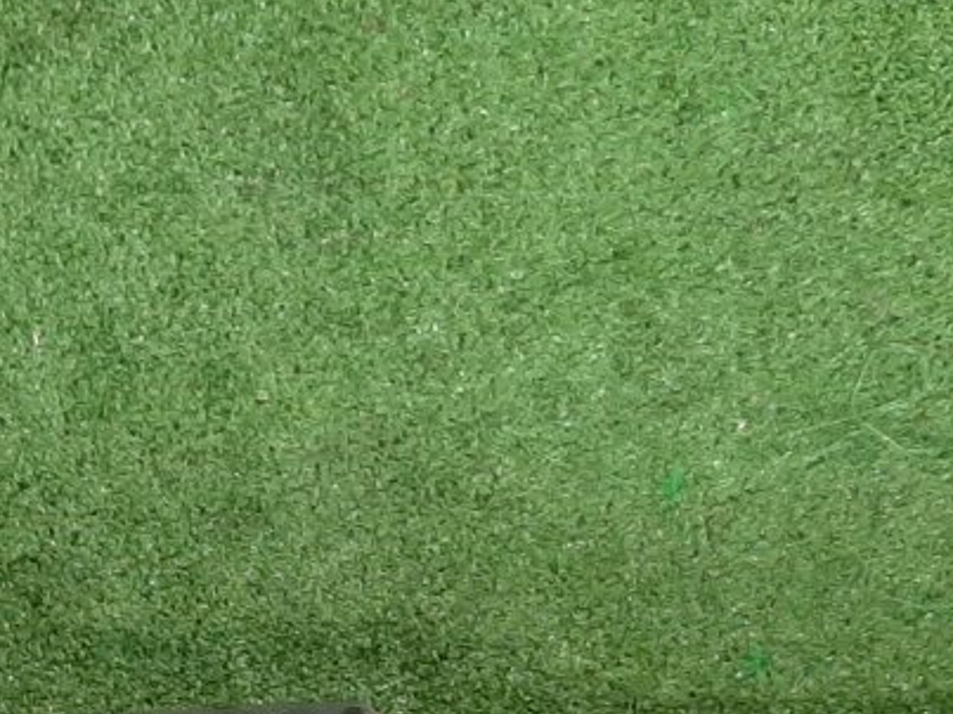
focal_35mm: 93
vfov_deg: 15.4
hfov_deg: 20.8
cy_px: 837
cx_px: 170
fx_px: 2560
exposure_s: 1/50
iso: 229
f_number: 1.7
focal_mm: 3.93
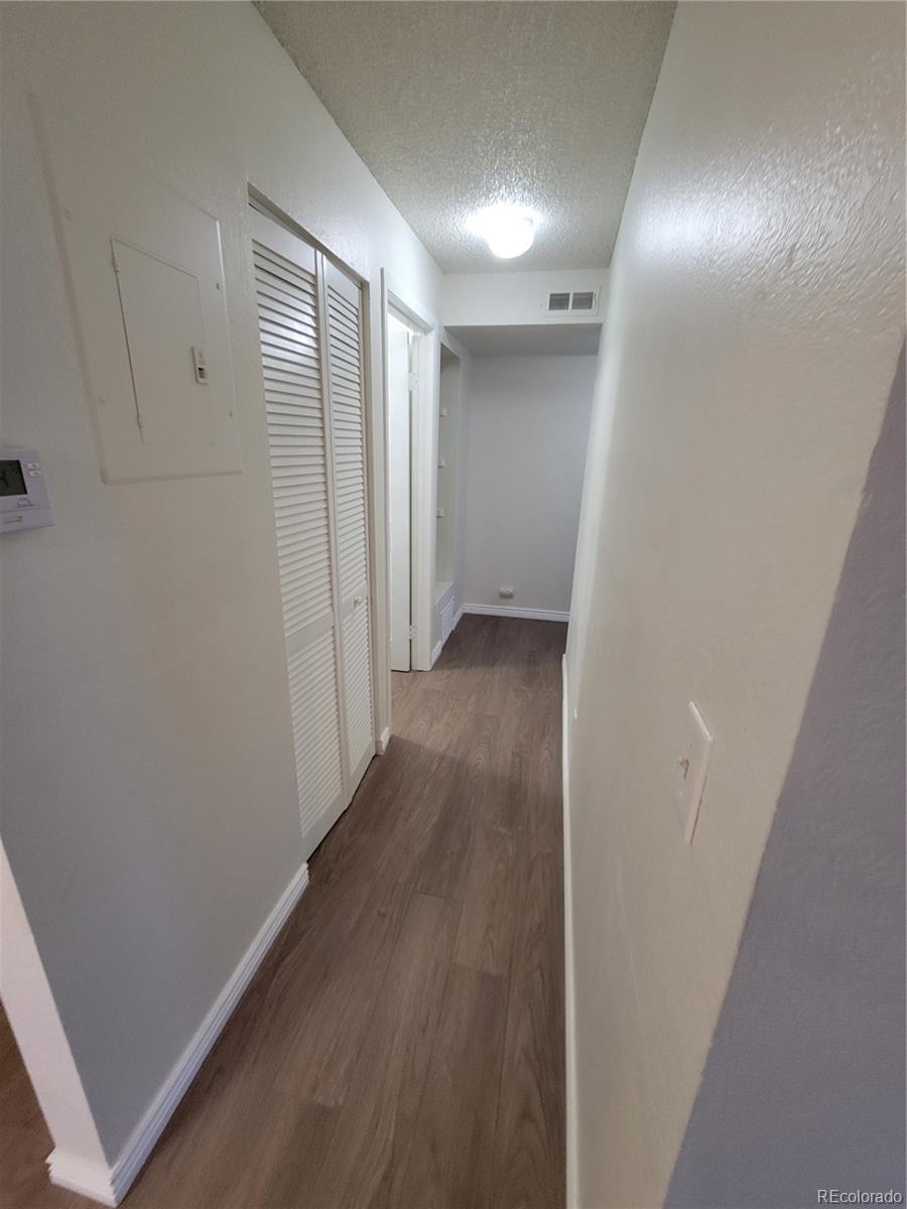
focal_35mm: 13
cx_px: 454
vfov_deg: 106.2
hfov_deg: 89.9
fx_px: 454
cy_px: 604
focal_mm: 2.2
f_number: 2.2
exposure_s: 1/40
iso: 400
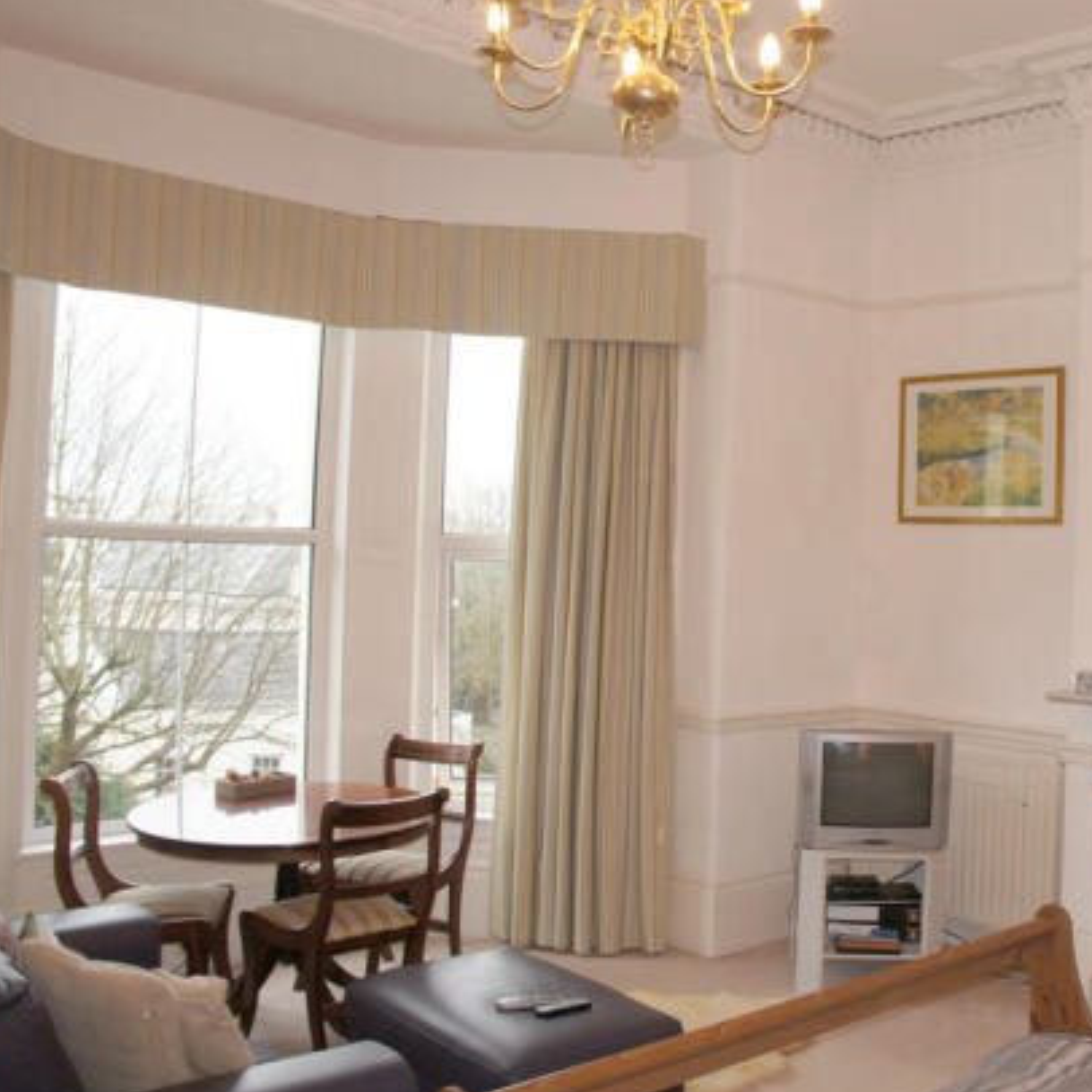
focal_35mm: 37
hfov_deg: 43.2
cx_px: 850
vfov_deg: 44.9
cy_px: 533
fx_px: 1321
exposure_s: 1/60
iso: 250
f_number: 4
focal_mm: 18
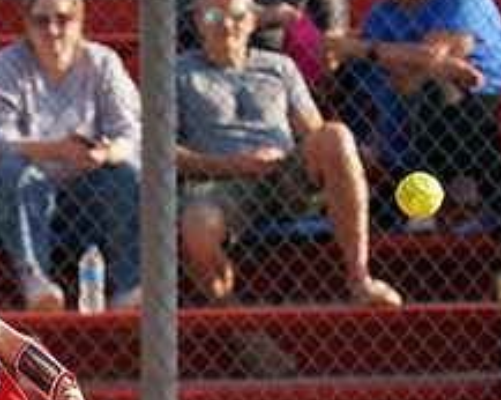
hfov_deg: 2.5
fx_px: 11698
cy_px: 391
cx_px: -47
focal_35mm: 790
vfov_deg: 2.0
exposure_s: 1/3200
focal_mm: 200
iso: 320
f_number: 2.8
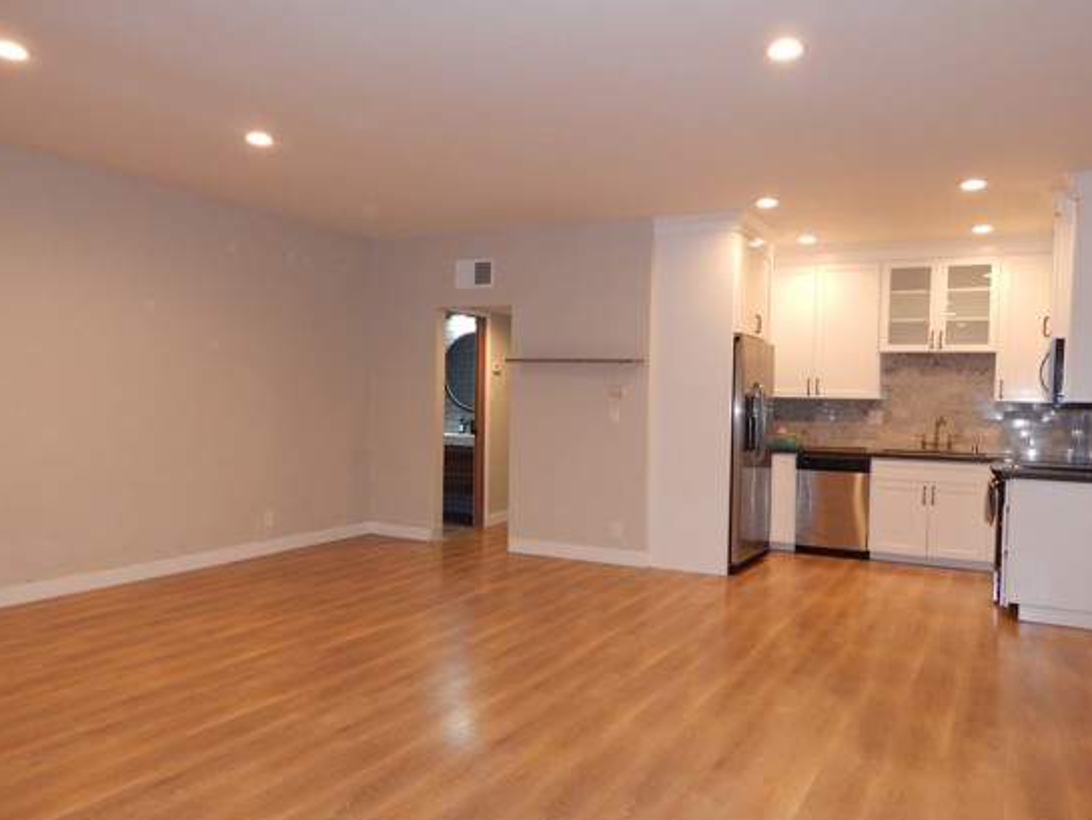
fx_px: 852
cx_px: 571
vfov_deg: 51.3
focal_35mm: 27
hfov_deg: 65.3
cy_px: 433
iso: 200
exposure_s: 1/30
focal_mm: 4
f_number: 3
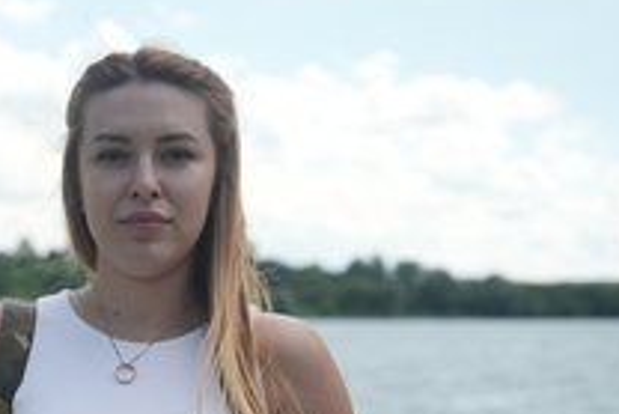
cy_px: 356
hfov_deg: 25.3
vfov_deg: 17.1
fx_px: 1359
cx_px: 137
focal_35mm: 79
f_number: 2.8
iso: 500
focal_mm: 41
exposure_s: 1/320
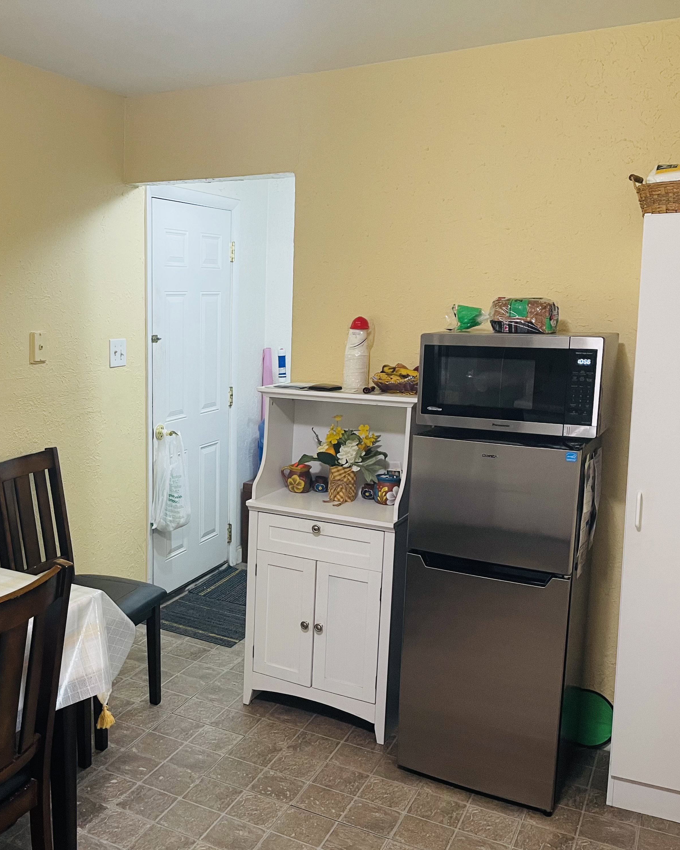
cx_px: 143
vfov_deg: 54.2
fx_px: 830
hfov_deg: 42.7
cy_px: 431
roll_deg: +0.2
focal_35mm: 33
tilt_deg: -9.0
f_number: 1.6
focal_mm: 5.1
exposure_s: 1/60
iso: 160
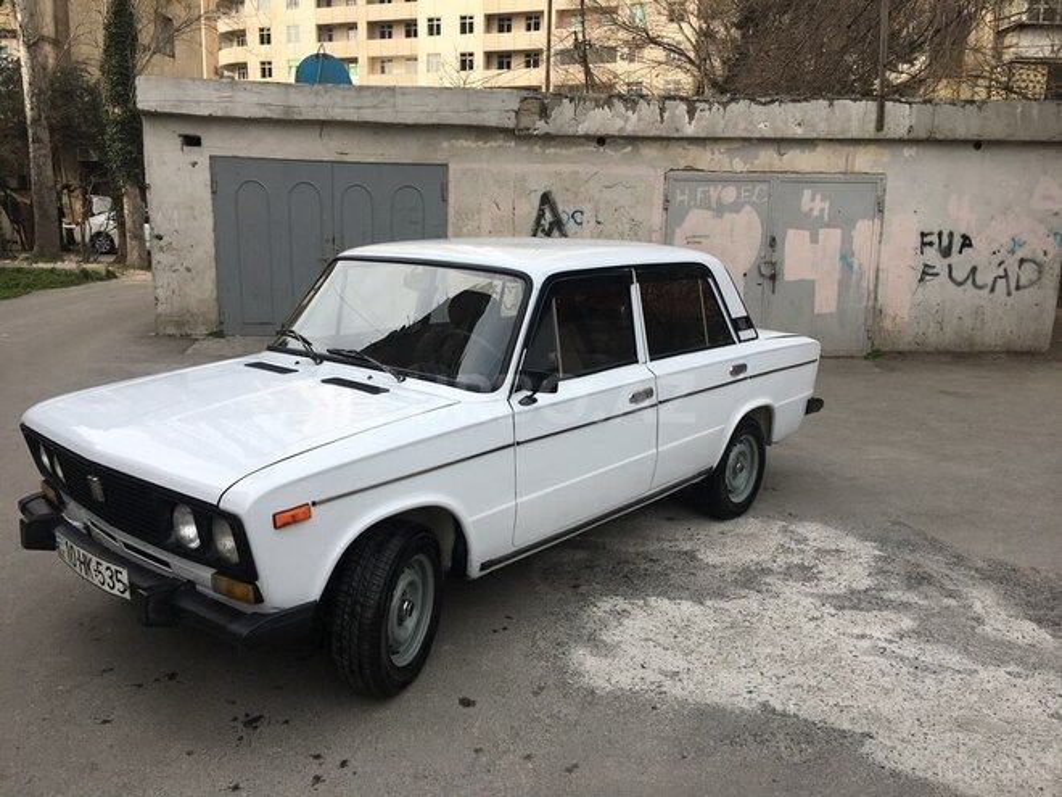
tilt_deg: -10.1
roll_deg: -1.4
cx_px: 531
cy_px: 398
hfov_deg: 61.7
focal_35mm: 29
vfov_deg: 48.2
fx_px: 890
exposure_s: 1/641
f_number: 2.2
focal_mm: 4.15
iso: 25
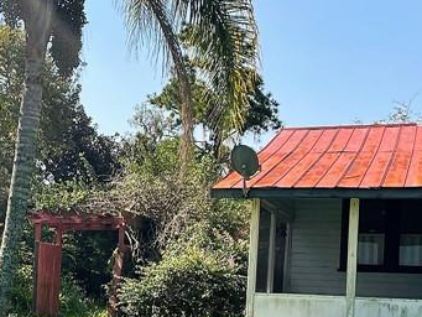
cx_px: -7
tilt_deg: +1.2
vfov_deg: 18.6
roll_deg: -1.6
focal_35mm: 78
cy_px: 289
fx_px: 951
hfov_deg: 23.8
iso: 32
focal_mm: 4.2
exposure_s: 1/1916
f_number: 1.6
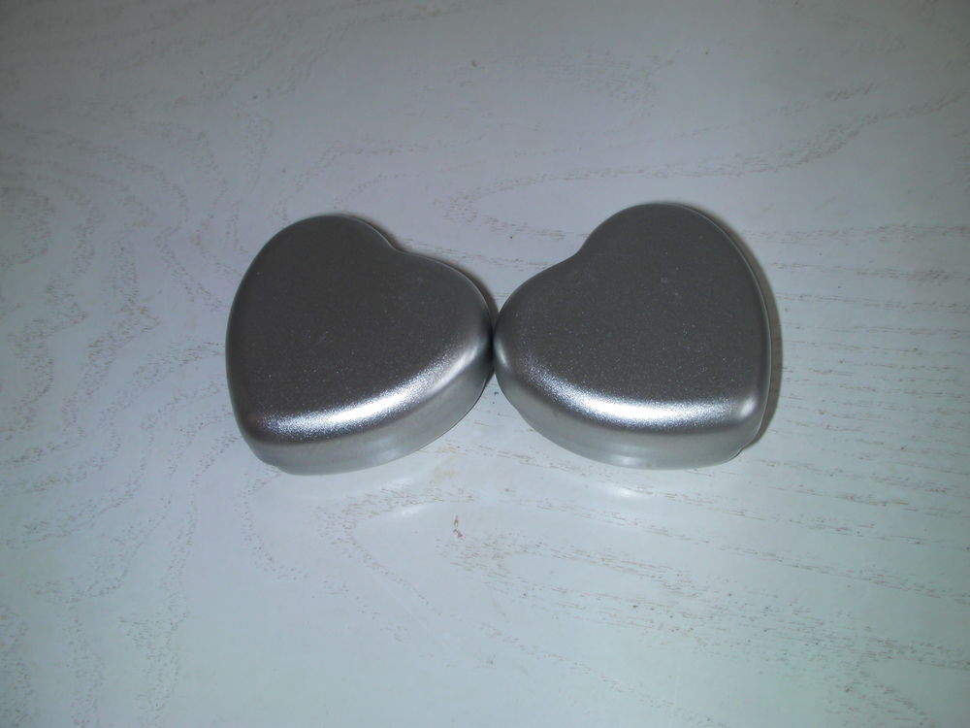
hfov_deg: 49.0
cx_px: 485
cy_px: 364
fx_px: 1065
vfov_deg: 37.7
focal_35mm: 38
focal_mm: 6.3
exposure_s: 1/36.2
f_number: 5.6
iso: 50
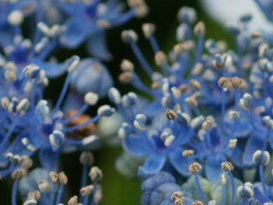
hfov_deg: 2.5
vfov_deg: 1.8
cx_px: 435
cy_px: 260
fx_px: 6359
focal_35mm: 806
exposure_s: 1/500
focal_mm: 100
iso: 500
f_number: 5.6
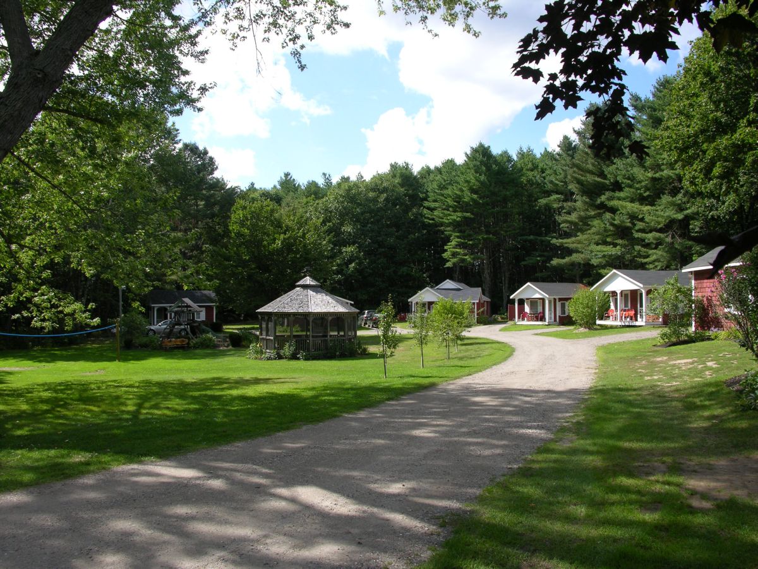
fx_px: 766
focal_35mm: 35
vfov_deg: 40.7
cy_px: 284
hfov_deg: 52.6
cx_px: 379
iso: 50
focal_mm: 8.9
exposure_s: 1/166
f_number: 5.6
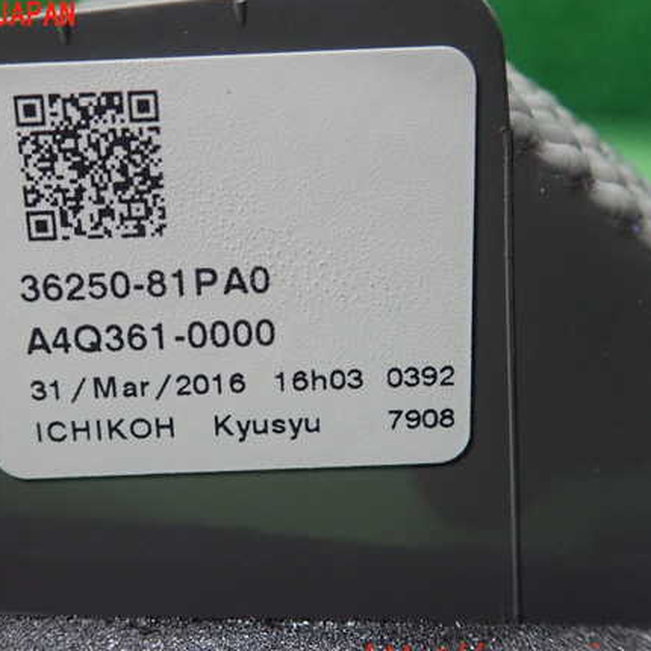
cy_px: 338
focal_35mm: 37
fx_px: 787
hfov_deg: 44.6
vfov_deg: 44.9
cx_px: 254
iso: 640
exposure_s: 1/125
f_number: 2.3
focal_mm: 5.5
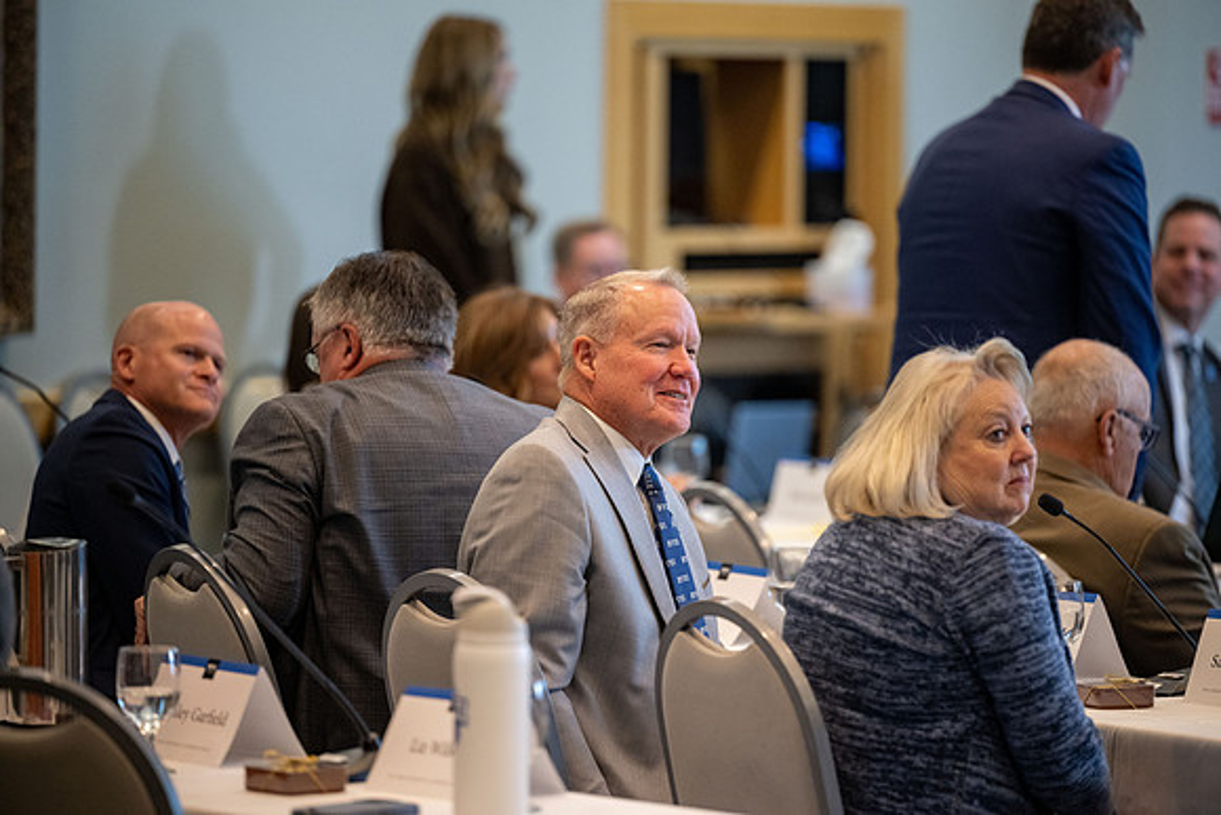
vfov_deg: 6.9
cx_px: 610
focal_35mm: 200
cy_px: 408
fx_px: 6785
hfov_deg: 10.3
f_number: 2.8
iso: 2000
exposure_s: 1/200
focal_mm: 200
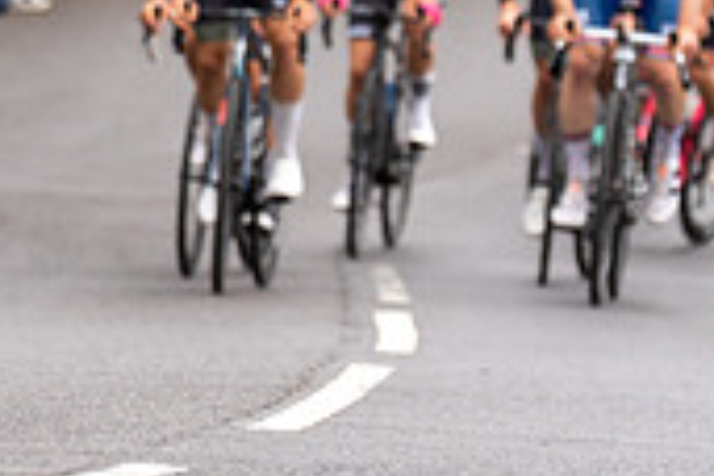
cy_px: -236
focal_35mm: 423
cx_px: -259
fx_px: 8389
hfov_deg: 4.8
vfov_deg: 3.2
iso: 320
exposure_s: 1/1000
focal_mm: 125
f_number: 3.5
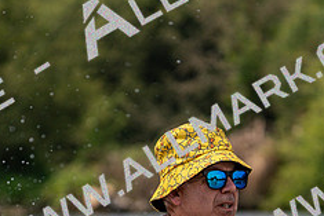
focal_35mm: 494
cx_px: 159
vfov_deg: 2.8
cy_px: 262
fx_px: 4449
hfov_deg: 4.2
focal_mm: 200
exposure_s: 1/1600
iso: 200
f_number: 5.6
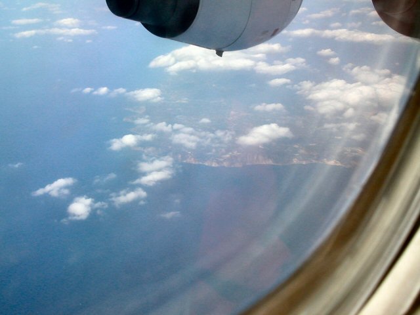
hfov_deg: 35.5
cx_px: 210
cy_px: 158
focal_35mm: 54
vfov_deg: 27.0
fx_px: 655
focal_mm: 8.2
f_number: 5.4
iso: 100
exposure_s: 1/426
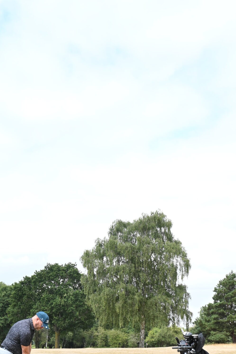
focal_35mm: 78
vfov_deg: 25.9
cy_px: 238
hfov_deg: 17.5
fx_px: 768
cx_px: 105
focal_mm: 57
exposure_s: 1/100
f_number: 11
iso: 200
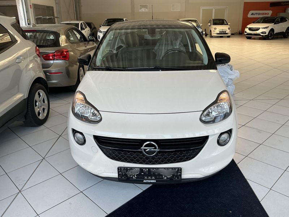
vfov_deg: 49.7
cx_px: 144
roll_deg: +2.7
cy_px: 108
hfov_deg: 63.4
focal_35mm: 28
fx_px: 234
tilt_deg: -24.0
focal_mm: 3
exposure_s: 1/130
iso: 16
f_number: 1.8
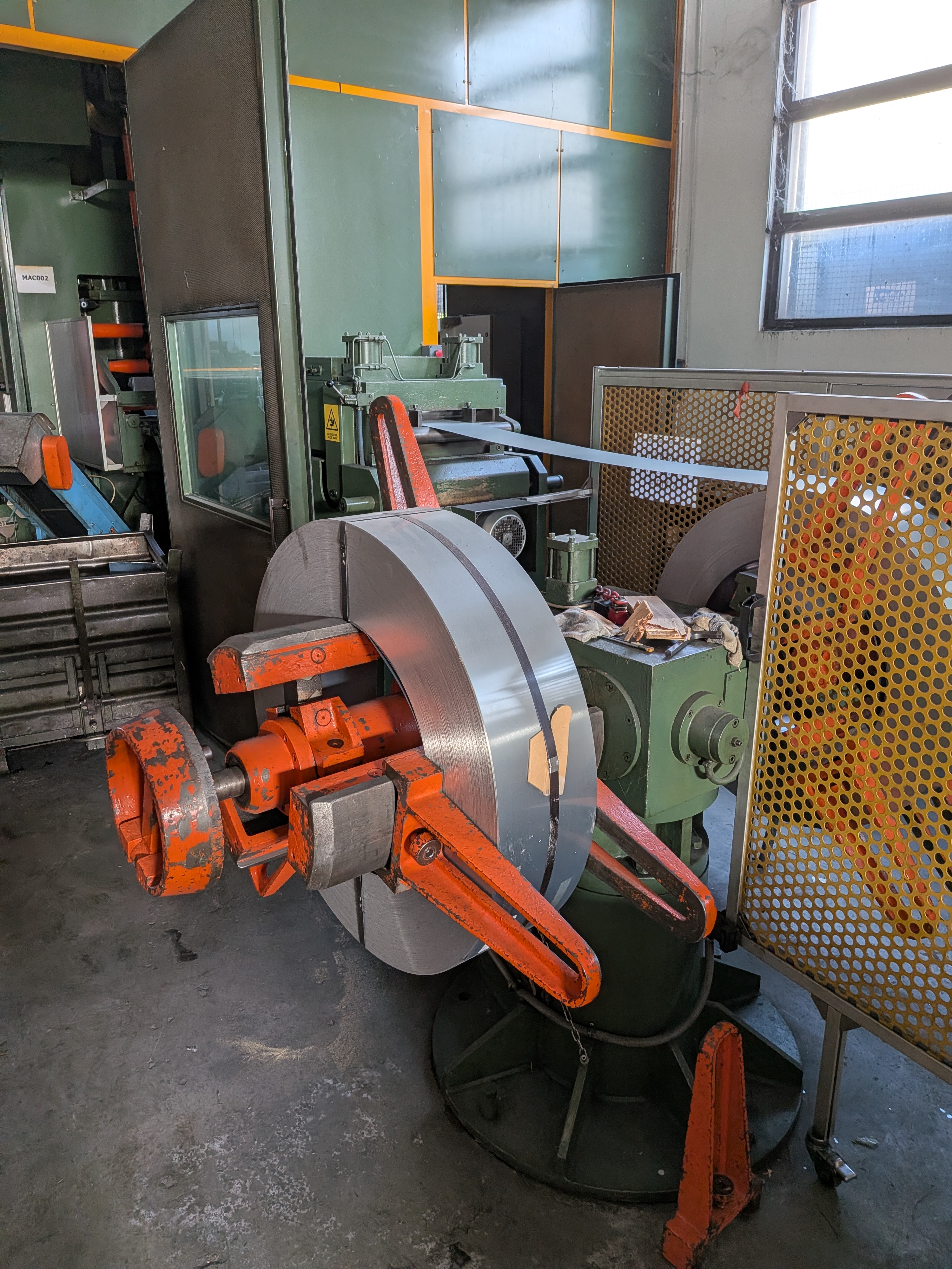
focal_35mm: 24
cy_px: 634
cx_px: 476
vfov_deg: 71.6
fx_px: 880
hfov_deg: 56.8
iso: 90
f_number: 1.7
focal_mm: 4.53
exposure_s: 1/50
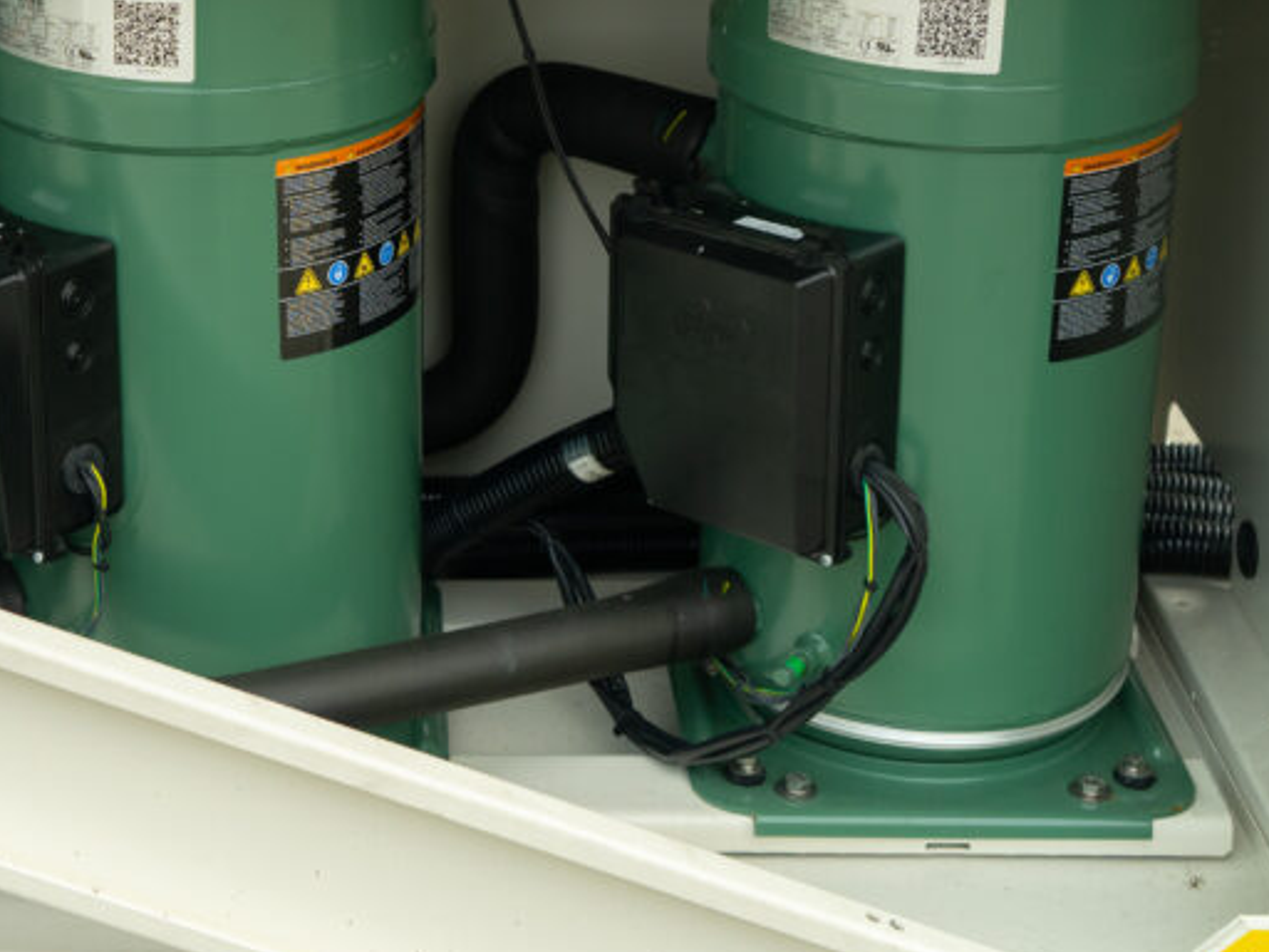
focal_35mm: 77
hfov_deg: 24.8
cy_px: 249
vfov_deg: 19.0
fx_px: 2823
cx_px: 211
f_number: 4
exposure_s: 1/250
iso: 640
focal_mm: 40
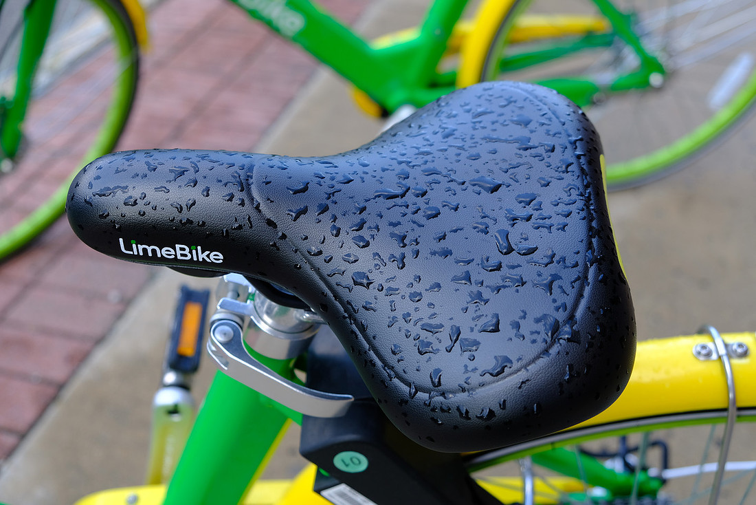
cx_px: 378
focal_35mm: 40
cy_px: 252
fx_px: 840
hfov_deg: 48.4
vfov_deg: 33.4
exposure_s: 1/160
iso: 200
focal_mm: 26.5
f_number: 3.6
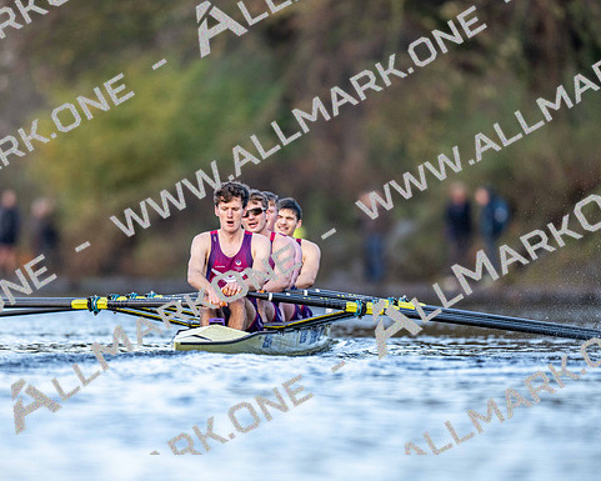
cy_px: 240
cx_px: 265
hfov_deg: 2.8
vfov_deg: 2.3
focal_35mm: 679
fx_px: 12080
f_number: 4
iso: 2000
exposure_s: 1/2500
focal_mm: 600
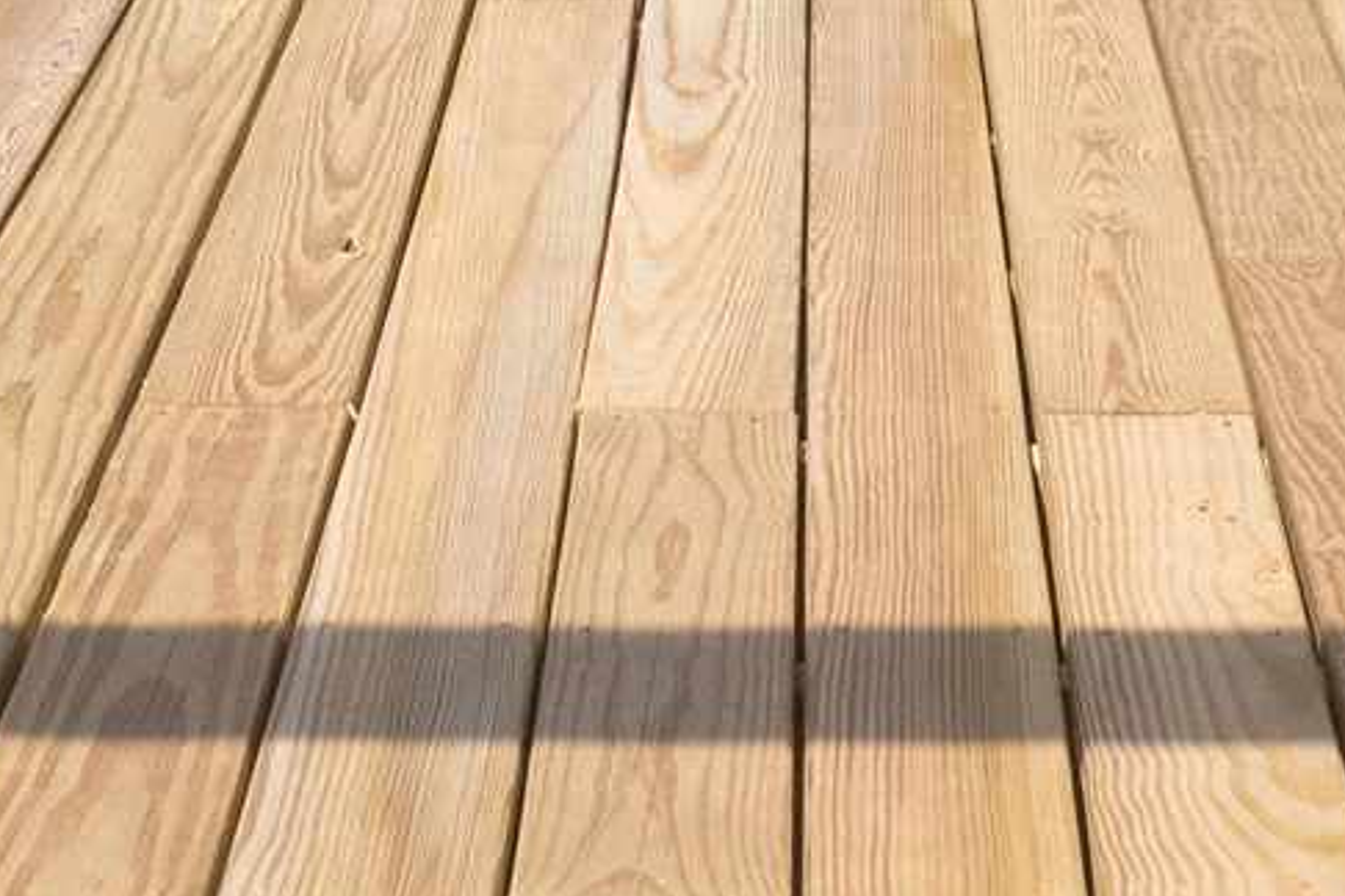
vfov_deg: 8.9
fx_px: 5193
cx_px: 722
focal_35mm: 139
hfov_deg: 14.8
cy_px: -1247
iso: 100
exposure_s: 1/400
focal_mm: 8.38
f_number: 2.8
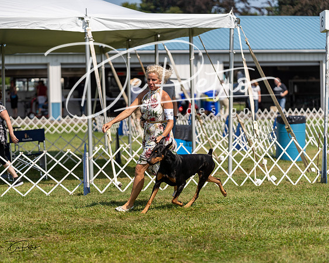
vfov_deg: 12.6
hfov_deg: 15.7
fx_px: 1195
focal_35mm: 123
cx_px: 164
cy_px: 132
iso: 200
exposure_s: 1/3200
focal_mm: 109
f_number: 2.8
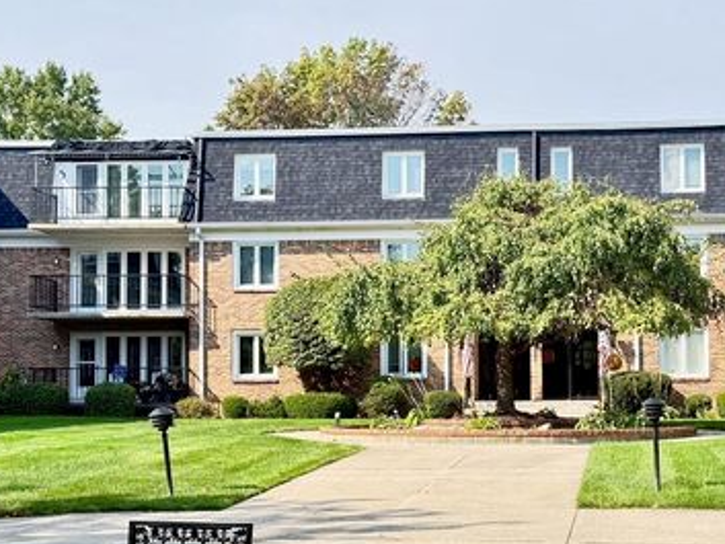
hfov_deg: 28.4
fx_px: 1425
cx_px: 485
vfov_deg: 21.6
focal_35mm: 68
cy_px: 344
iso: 100
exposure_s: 1/1353
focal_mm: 6.76
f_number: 1.78
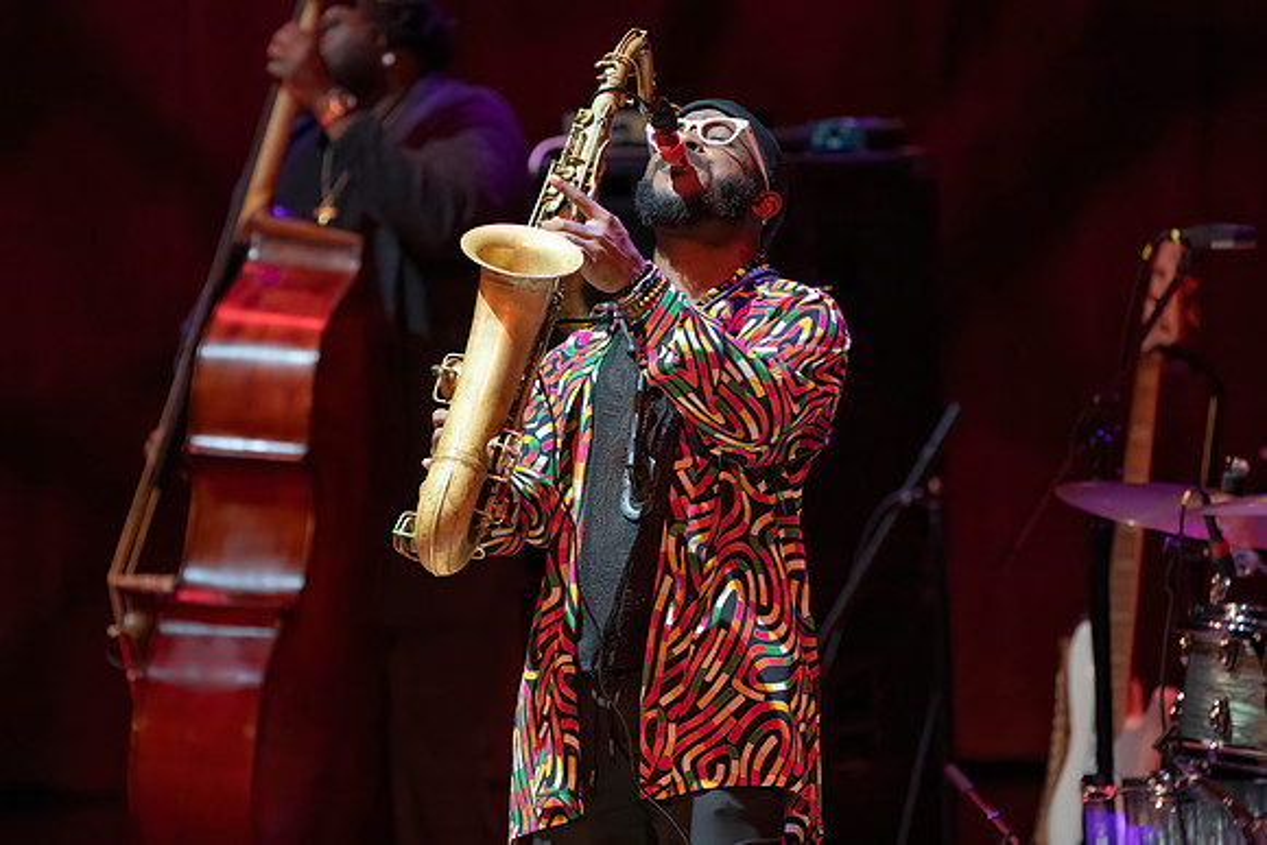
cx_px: 634
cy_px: 422
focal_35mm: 375
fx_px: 13206
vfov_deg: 3.7
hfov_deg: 5.5
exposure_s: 1/320
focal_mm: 348
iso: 5000
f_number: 5.6
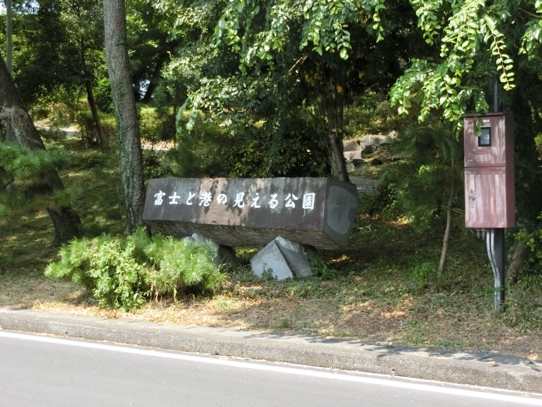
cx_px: 271
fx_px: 1096
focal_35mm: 70
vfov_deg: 21.0
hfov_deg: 27.8
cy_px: 204
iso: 800
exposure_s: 1/1000
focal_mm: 12.4
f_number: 5.2
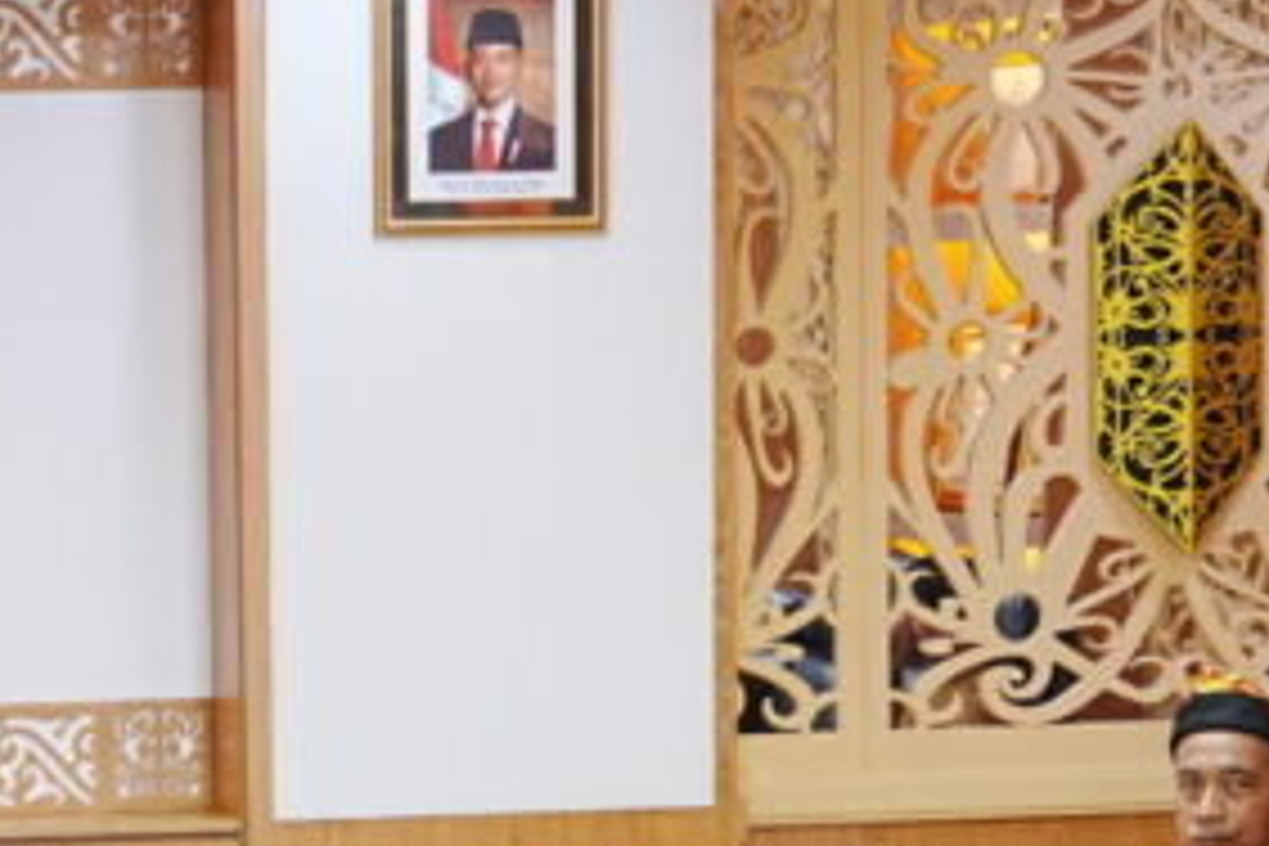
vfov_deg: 8.7
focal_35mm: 157
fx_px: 5534
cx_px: -130
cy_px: 922
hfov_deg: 12.8
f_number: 6.3
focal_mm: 59
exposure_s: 1/100
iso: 3200
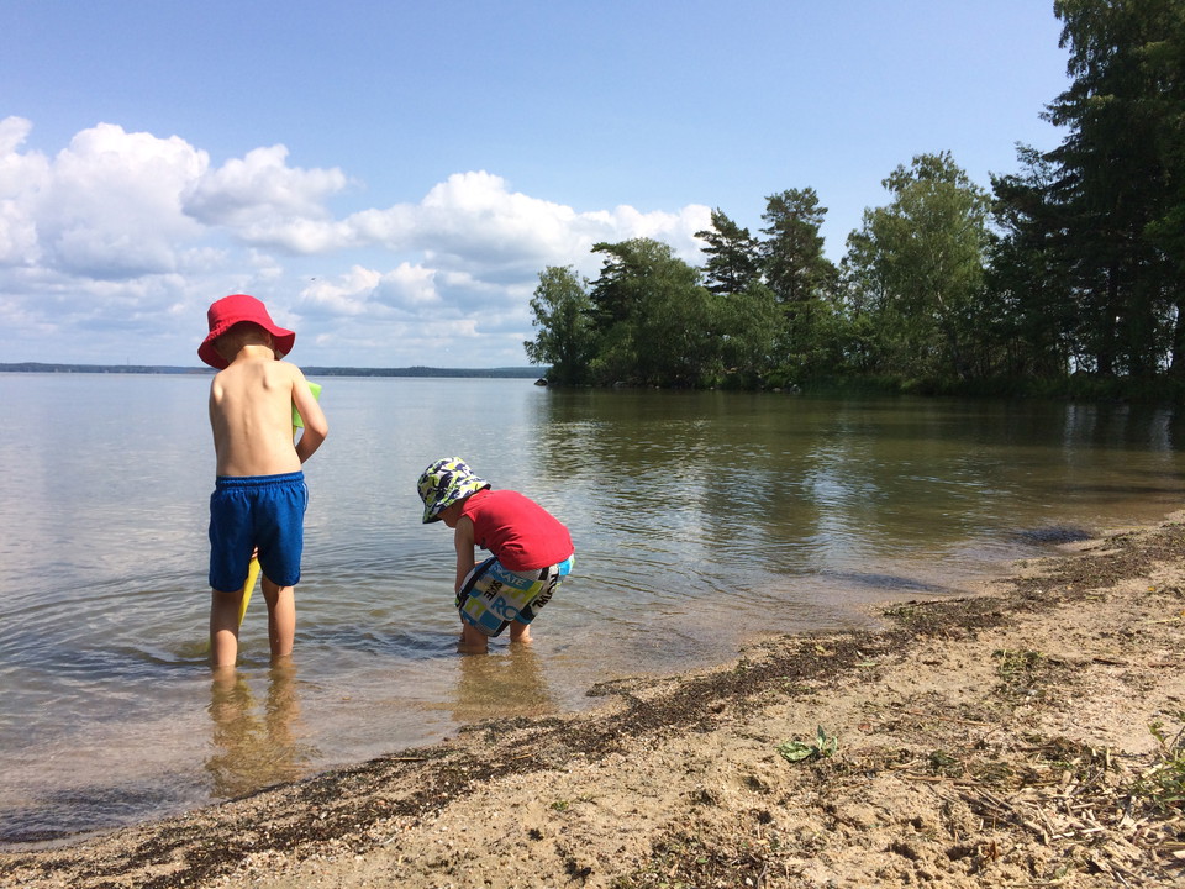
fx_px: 1027
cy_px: 444
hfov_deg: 60.0
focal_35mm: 30
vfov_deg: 46.8
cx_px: 592
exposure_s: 1/2283
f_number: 2.2
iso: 40
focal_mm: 4.12
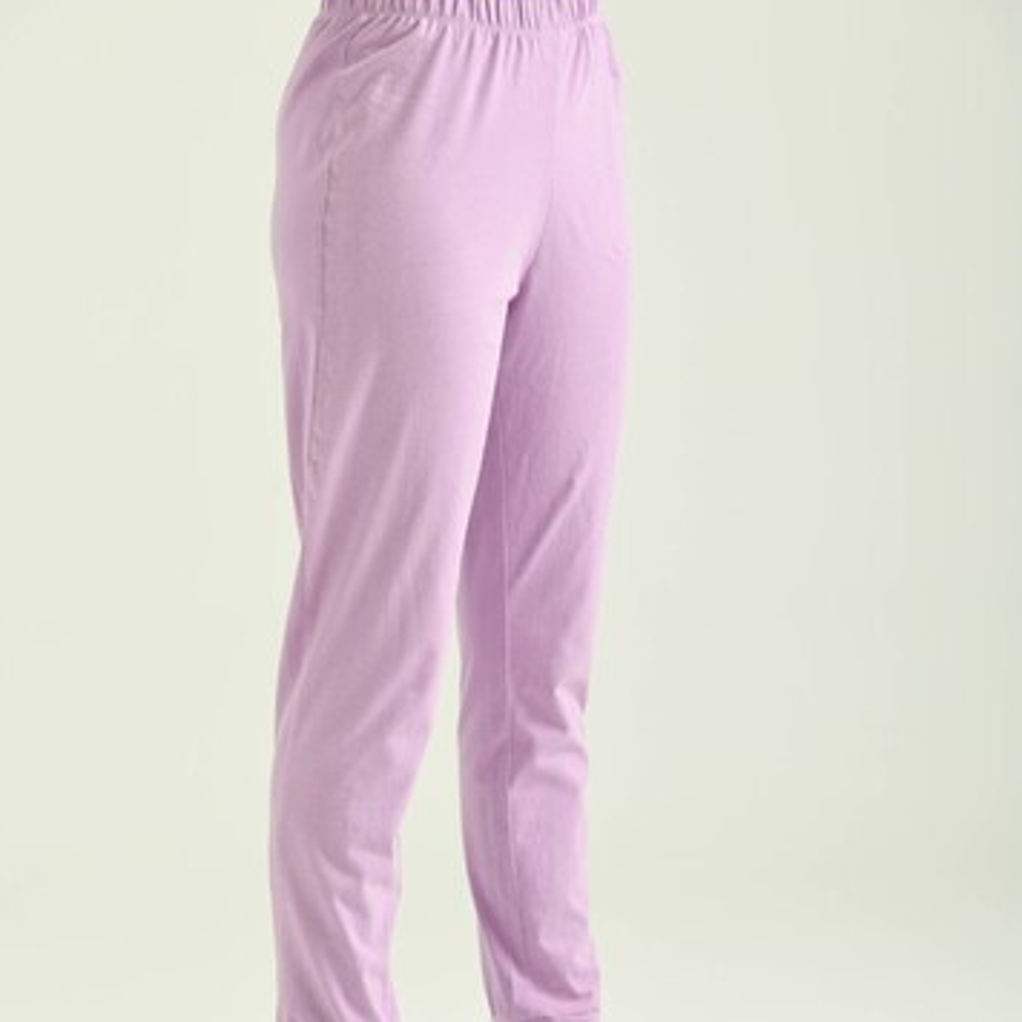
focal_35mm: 174
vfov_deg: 10.0
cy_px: 609
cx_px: 508
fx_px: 5812
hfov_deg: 10.0
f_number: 5.6
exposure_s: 1/160
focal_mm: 135
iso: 125
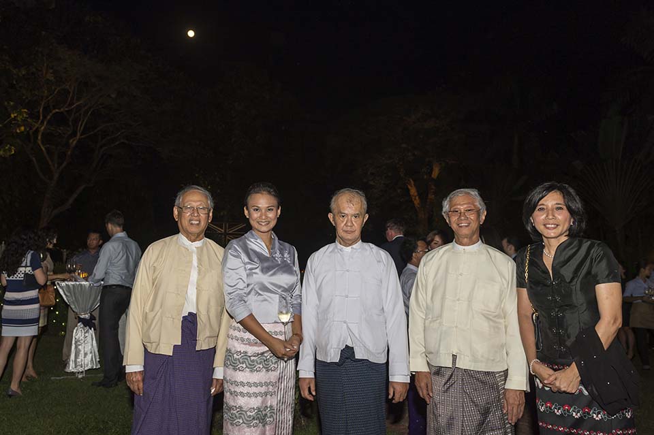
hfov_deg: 73.8
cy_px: 218
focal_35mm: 24
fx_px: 436
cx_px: 327
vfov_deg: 53.1
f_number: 5.6
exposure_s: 1/60
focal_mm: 24
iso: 400
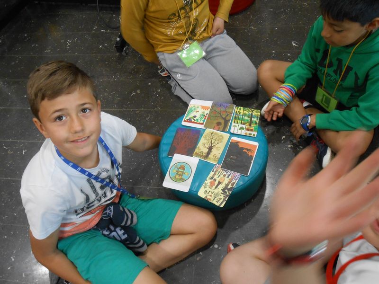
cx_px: 190
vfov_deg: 46.8
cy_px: 142
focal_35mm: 30
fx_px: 328
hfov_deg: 60.0
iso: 320
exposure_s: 1/30
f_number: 3.8
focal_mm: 5.3
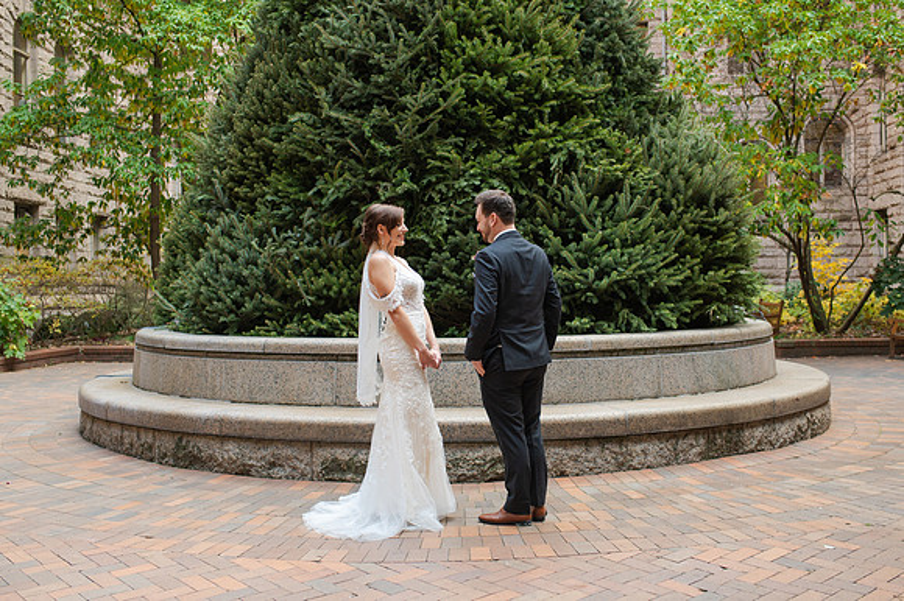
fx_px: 970
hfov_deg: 50.0
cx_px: 471
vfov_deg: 34.5
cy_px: 298
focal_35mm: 39
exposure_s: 1/320
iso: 1000
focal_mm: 35
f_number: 3.5
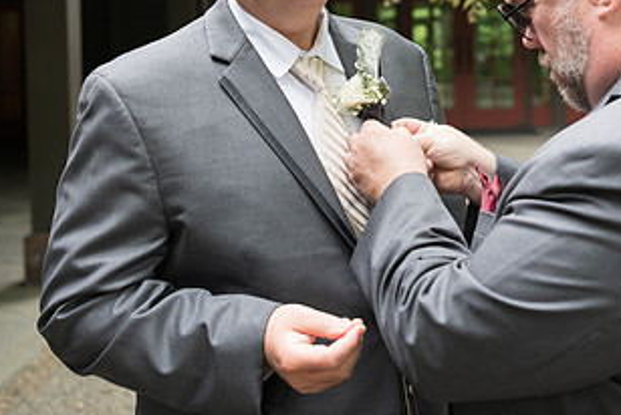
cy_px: 47
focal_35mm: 64
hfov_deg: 31.3
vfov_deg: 20.9
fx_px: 1105
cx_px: 377
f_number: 2.8
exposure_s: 1/125
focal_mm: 34
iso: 250
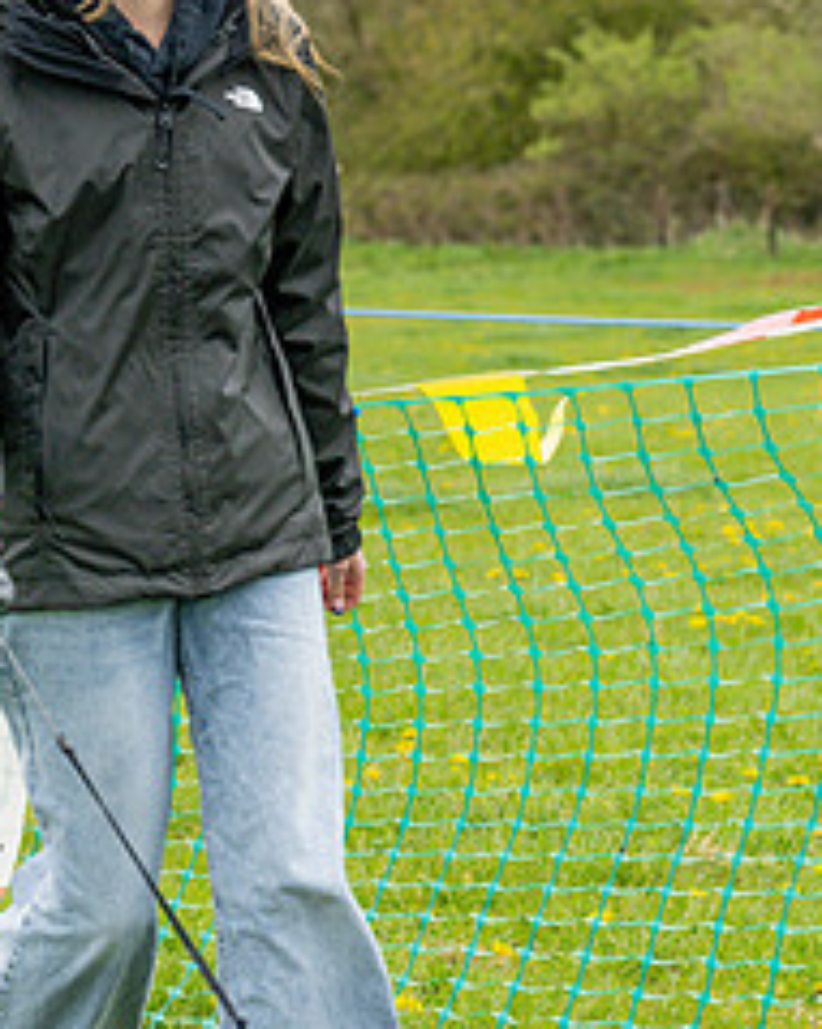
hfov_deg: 7.5
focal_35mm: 205
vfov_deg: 9.4
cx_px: 140
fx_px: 6238
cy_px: 784
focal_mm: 74
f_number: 4.5
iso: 400
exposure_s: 1/2000
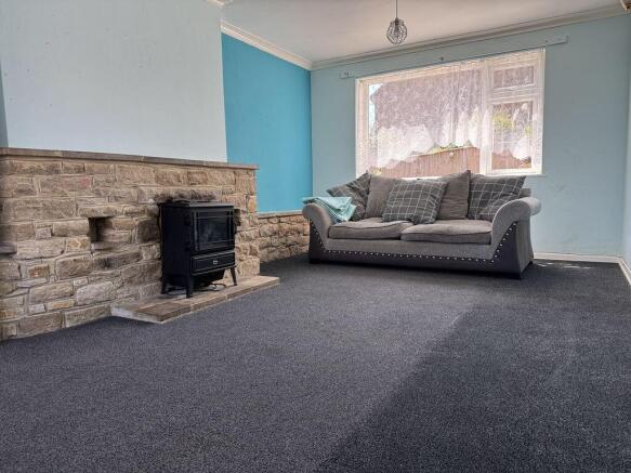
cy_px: 236
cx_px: 316
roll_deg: +1.0
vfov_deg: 56.8
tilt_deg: -5.7
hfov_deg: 71.6
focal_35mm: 24
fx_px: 437
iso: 80
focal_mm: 6.76
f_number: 1.78
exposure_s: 1/157
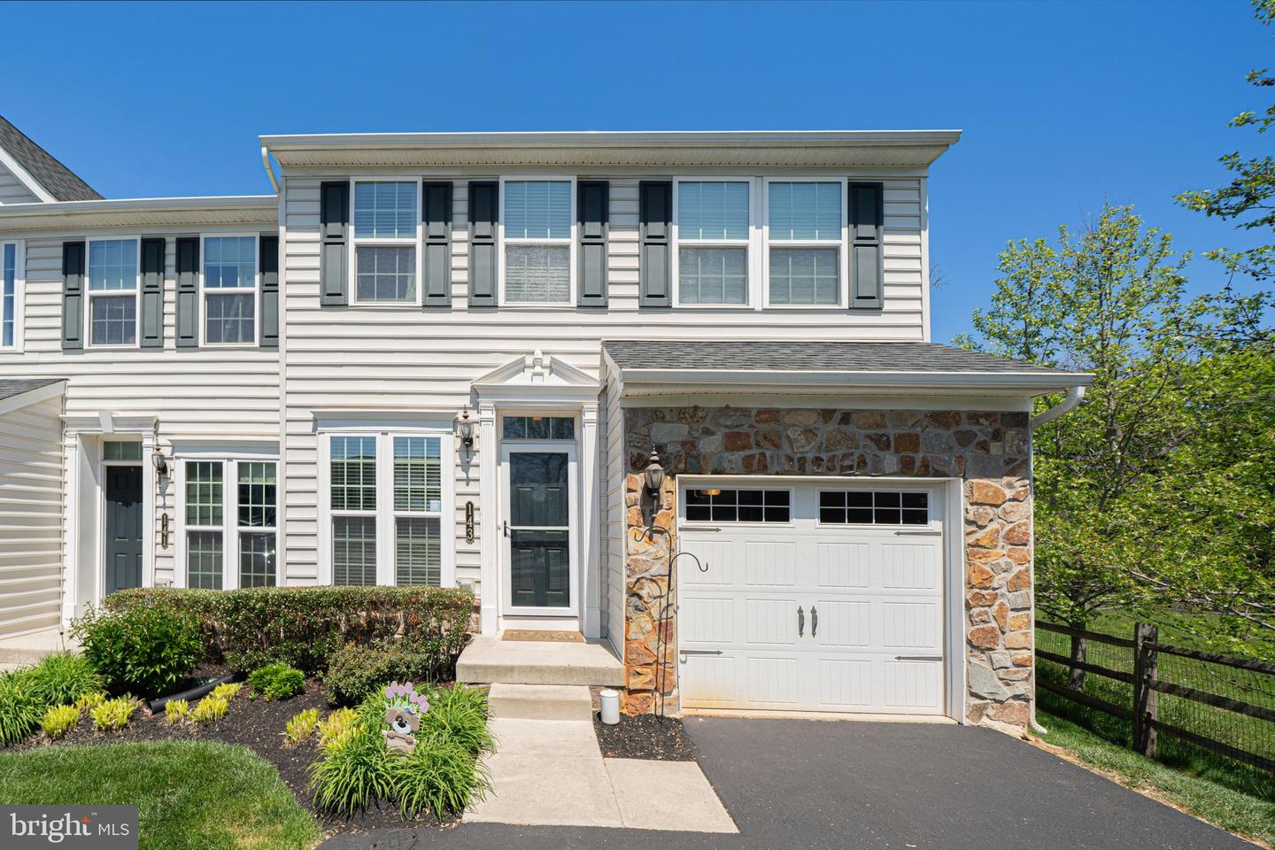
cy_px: 425
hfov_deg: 112.6
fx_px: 425
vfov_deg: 90.0
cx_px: 638
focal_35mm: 12
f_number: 7.1
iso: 100
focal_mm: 12
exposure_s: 1/400
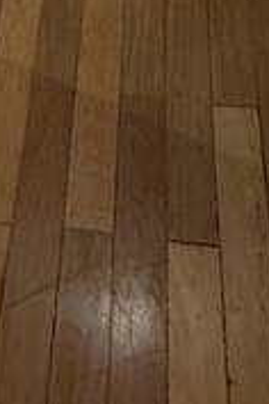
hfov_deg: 15.2
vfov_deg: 14.5
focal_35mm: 89
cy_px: -575
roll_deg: +1.5
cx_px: 36
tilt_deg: -15.8
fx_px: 997
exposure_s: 1/60
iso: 250
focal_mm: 2.22
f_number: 2.2
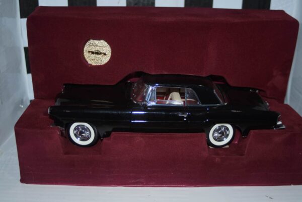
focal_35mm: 42
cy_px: 101
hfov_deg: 46.4
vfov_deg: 31.9
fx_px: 352
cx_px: 151
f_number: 4
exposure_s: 1/80
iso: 100
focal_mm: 28
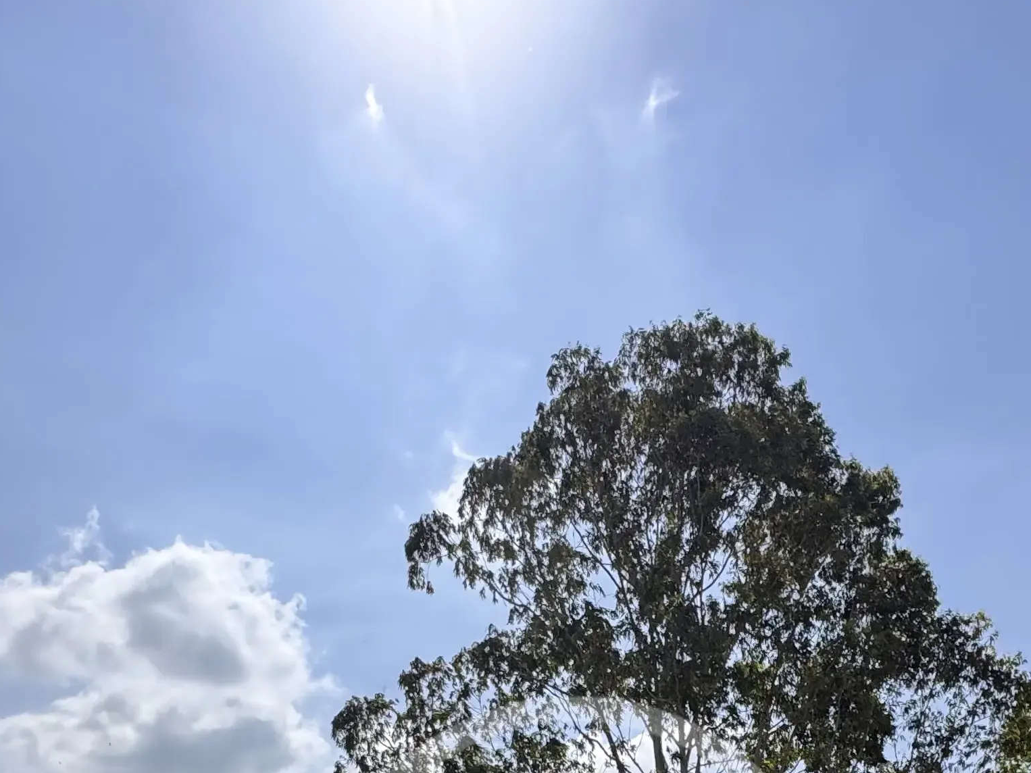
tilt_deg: +2.7
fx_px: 1102
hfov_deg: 50.0
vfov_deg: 31.4
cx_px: 576
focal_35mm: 37
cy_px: 963
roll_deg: -0.7
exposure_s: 1/4132
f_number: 2.2
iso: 50
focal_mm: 2.22
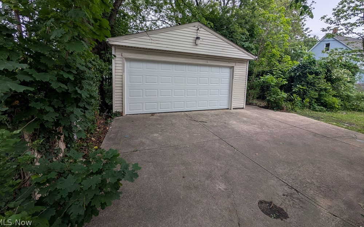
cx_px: 180
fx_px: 129
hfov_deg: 109.4
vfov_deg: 81.7
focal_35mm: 13
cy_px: 89
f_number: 1.7
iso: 50
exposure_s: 1/976
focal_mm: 2.02
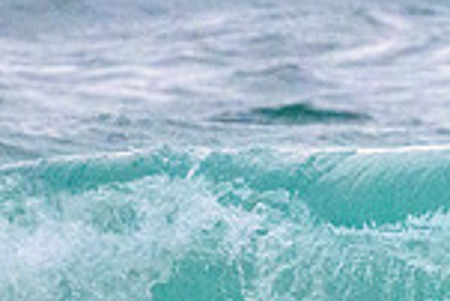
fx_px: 33169
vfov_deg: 0.5
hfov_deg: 0.8
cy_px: 290
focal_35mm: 2651
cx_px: 626
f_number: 11
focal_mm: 600
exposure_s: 1/2000
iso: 16000
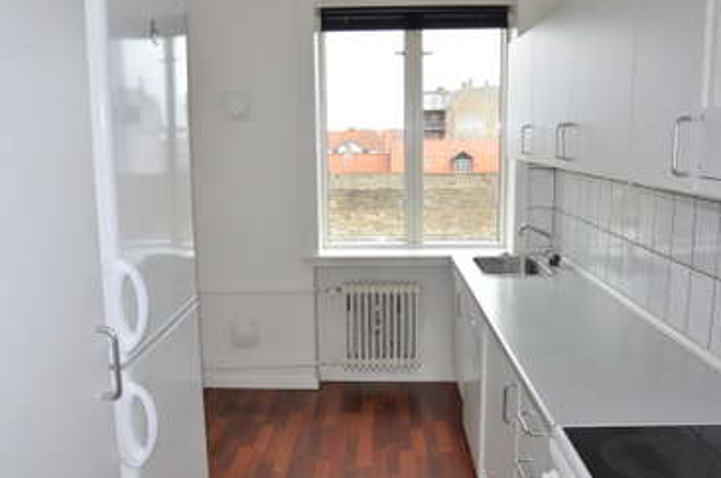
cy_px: 239
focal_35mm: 31
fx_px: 620
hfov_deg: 60.3
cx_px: 349
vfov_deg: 42.2
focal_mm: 18
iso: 200
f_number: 5.6
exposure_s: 1/200
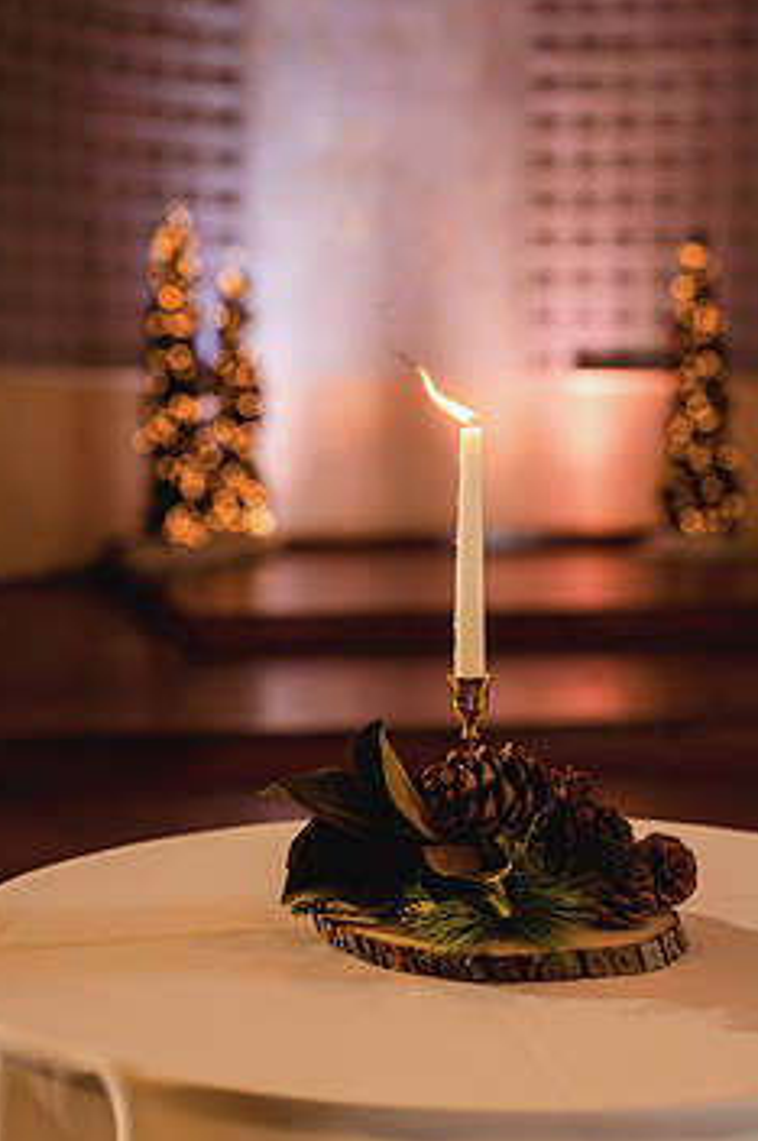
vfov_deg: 31.4
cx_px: 311
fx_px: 2025
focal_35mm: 64
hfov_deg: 21.2
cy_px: 535
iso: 400
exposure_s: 1/80
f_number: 2.8
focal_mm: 50
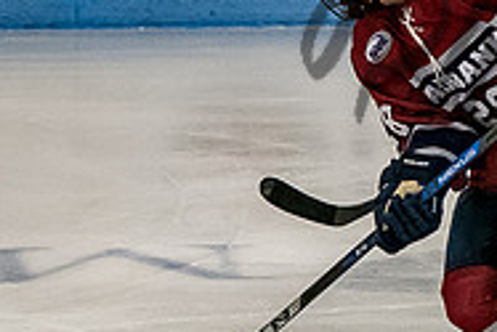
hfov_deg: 4.3
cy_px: 241
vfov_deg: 2.9
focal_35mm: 475
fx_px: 6563
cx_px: 448
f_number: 4
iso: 3200
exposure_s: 1/800
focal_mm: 70
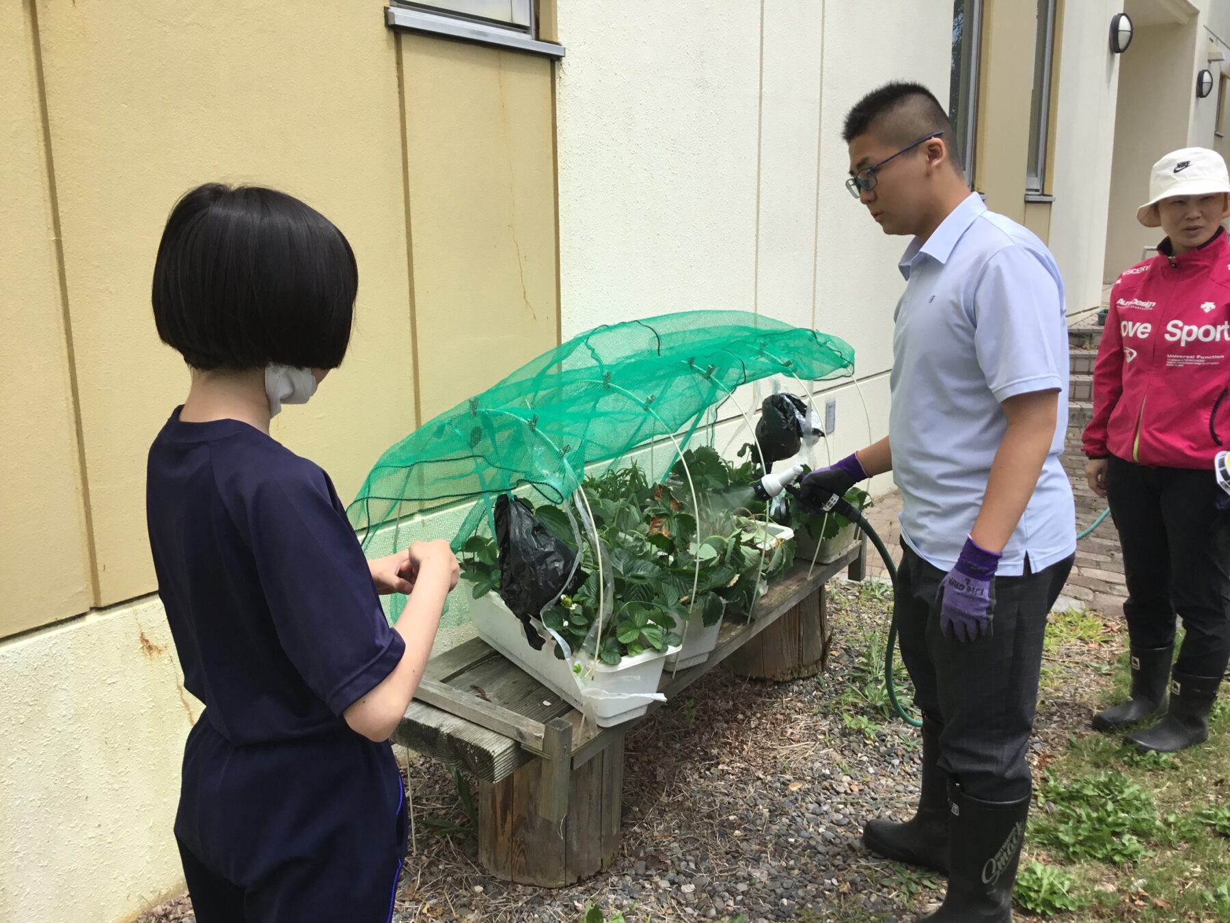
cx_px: 615
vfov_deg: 45.4
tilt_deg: -11.5
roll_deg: +0.3
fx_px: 1102
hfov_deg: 58.4
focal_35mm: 31
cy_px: 462
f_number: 2.4
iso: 25
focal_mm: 3.3
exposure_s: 1/936
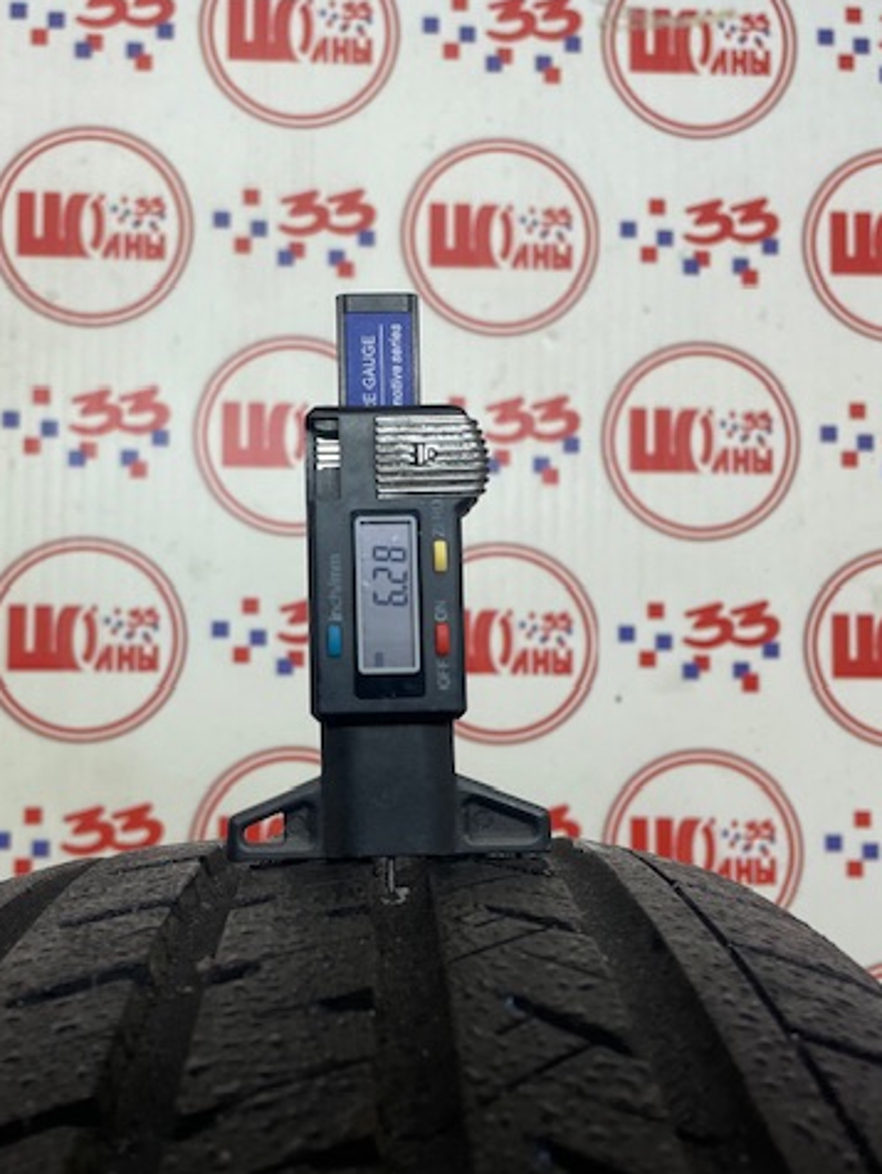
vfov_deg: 52.6
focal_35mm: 35
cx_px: 336
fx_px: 1187
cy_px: 588
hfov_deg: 40.5
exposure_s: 1/100
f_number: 1.6
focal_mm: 4.2
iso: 100
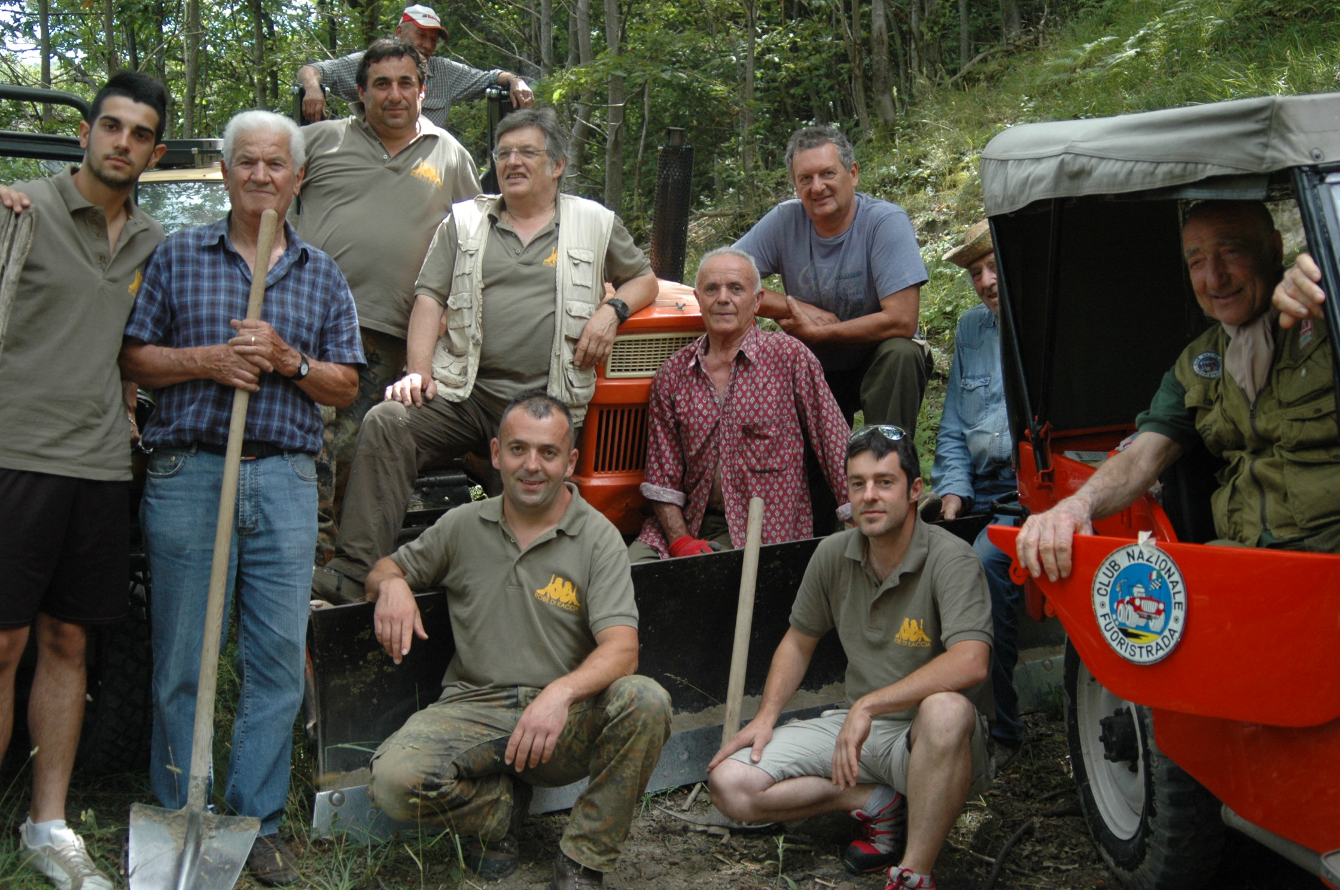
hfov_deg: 46.4
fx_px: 1561
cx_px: 670
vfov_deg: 31.8
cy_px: 445
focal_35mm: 42
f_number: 3.3
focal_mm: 28
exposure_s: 1/500
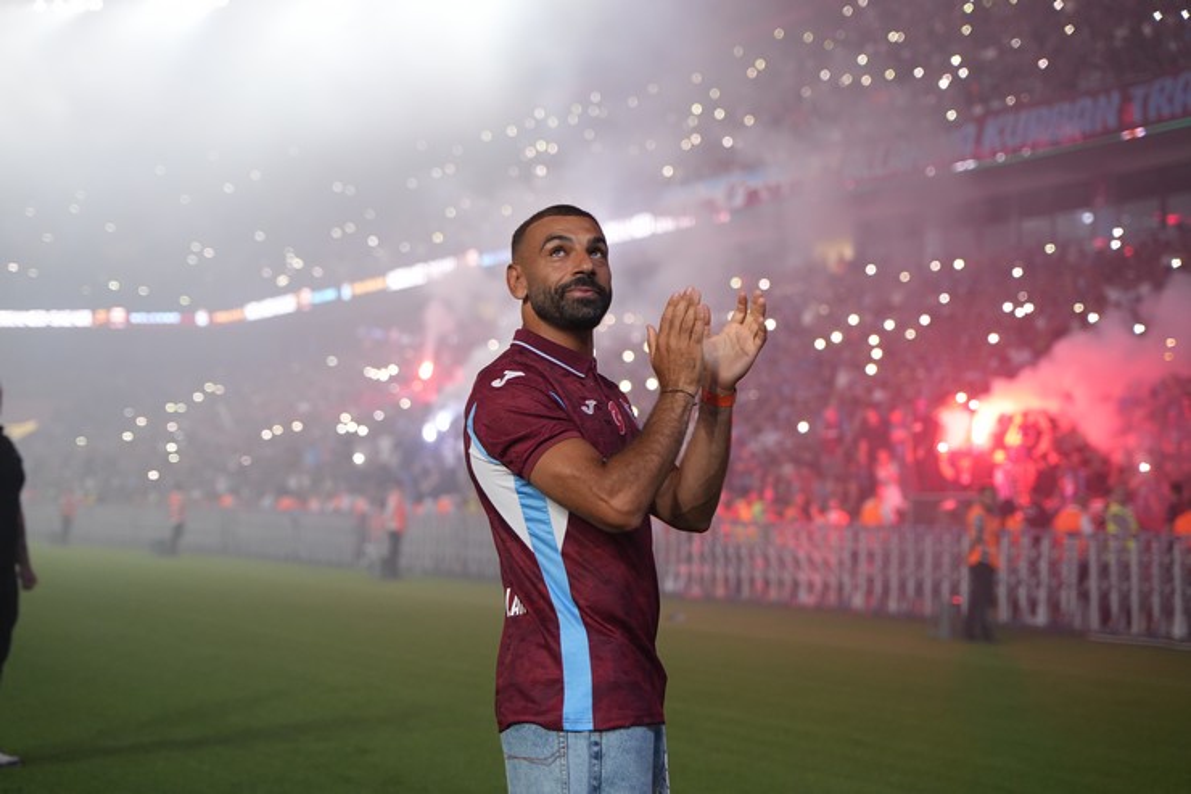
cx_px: 596
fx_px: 1984
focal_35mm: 60
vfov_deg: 22.6
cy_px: 397
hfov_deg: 33.4
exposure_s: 1/320
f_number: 2.8
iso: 3200
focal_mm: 60
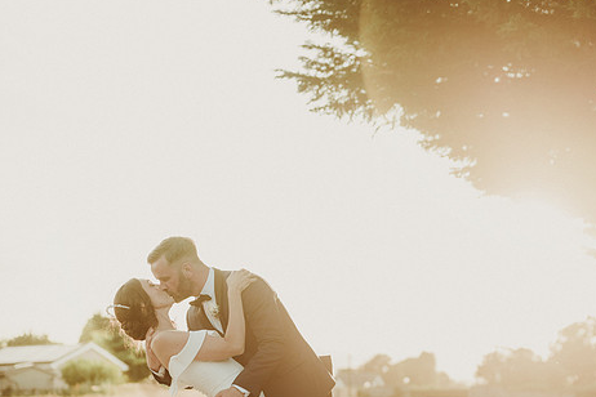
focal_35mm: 80
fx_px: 1324
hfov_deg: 25.3
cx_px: 360
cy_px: 218
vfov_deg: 17.1
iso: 100
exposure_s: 1/320
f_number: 2.2
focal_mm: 58
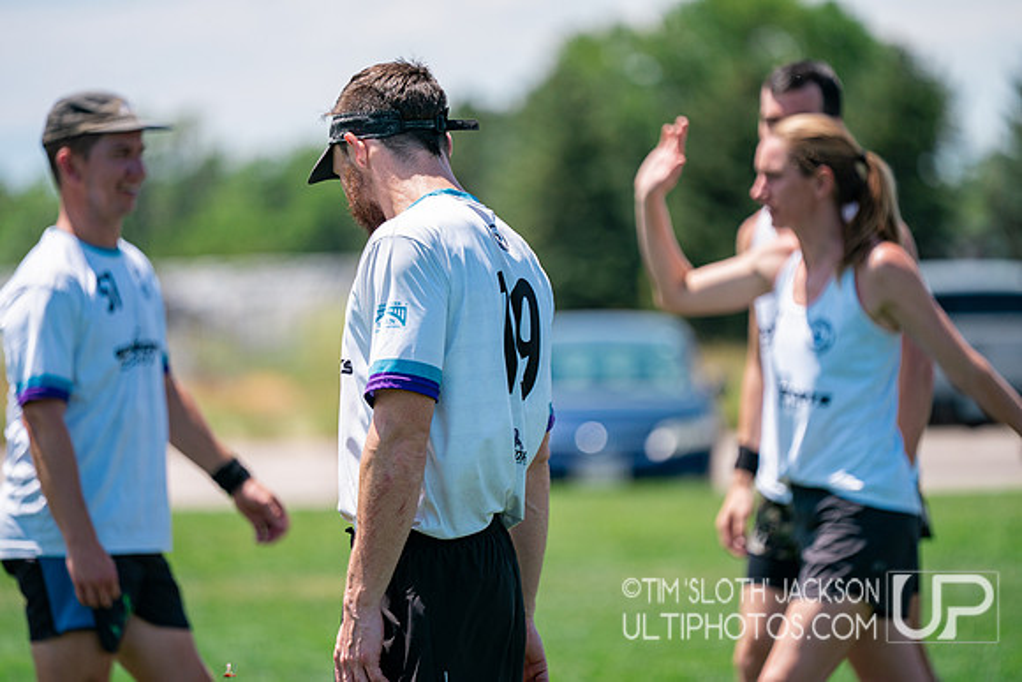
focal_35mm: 200
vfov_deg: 6.9
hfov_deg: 10.3
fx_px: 5679
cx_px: 511
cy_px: 341
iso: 250
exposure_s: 1/3200
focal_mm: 200
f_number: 2.8
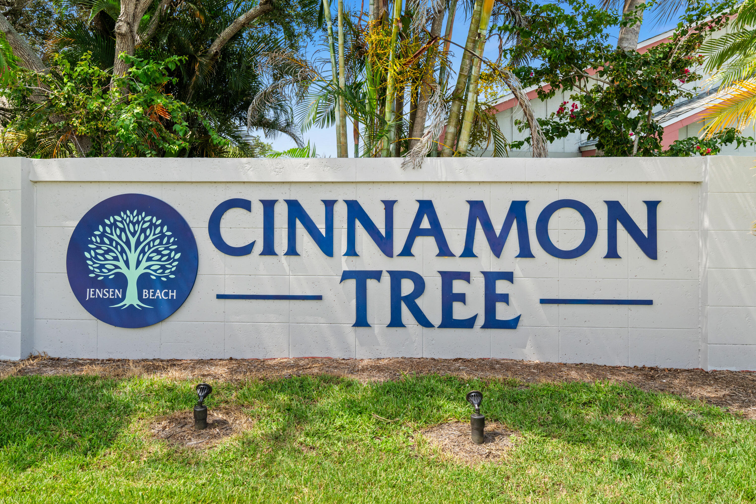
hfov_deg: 60.3
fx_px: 651
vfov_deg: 42.3
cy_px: 252
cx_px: 378
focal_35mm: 31
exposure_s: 1/100
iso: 800
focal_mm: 31
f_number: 9
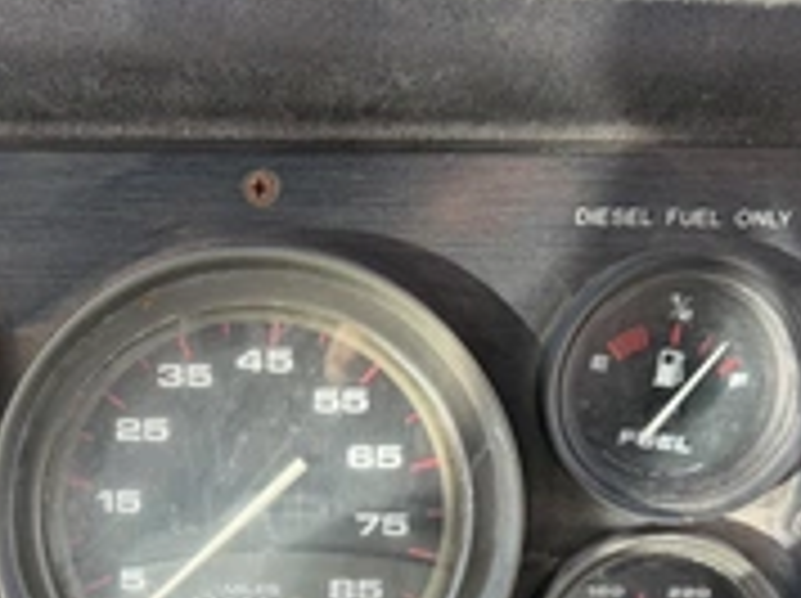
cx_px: 212
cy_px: 567
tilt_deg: -38.3
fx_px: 1248
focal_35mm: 54
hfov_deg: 34.9
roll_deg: -1.0
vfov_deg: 25.9
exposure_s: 1/197
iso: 100
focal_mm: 6.76
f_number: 1.78
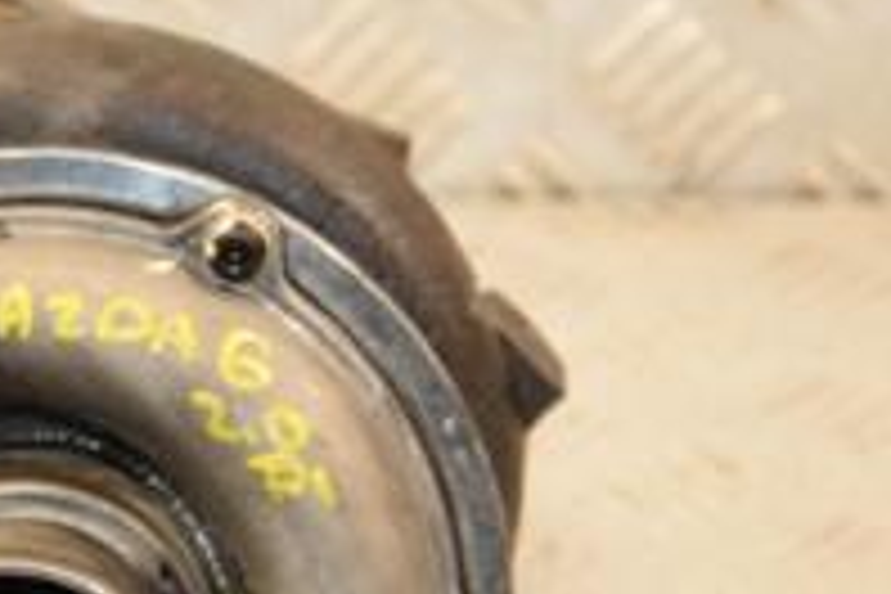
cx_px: -58
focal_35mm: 264
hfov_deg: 7.8
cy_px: 418
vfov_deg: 5.2
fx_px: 6533
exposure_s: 1/125
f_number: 5
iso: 800
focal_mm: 58
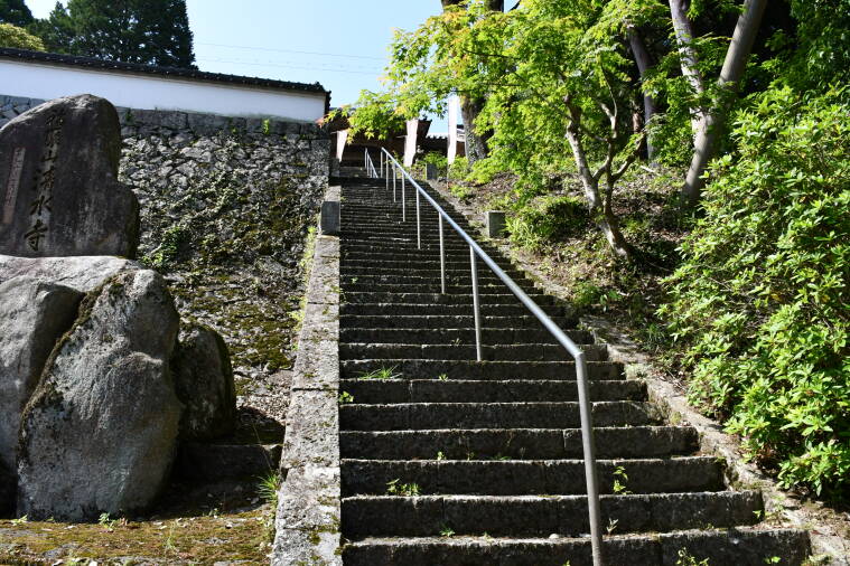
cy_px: 283
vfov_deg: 47.9
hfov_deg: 67.4
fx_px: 637
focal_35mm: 27
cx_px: 425
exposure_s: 1/640
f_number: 13
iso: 1250
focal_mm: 18
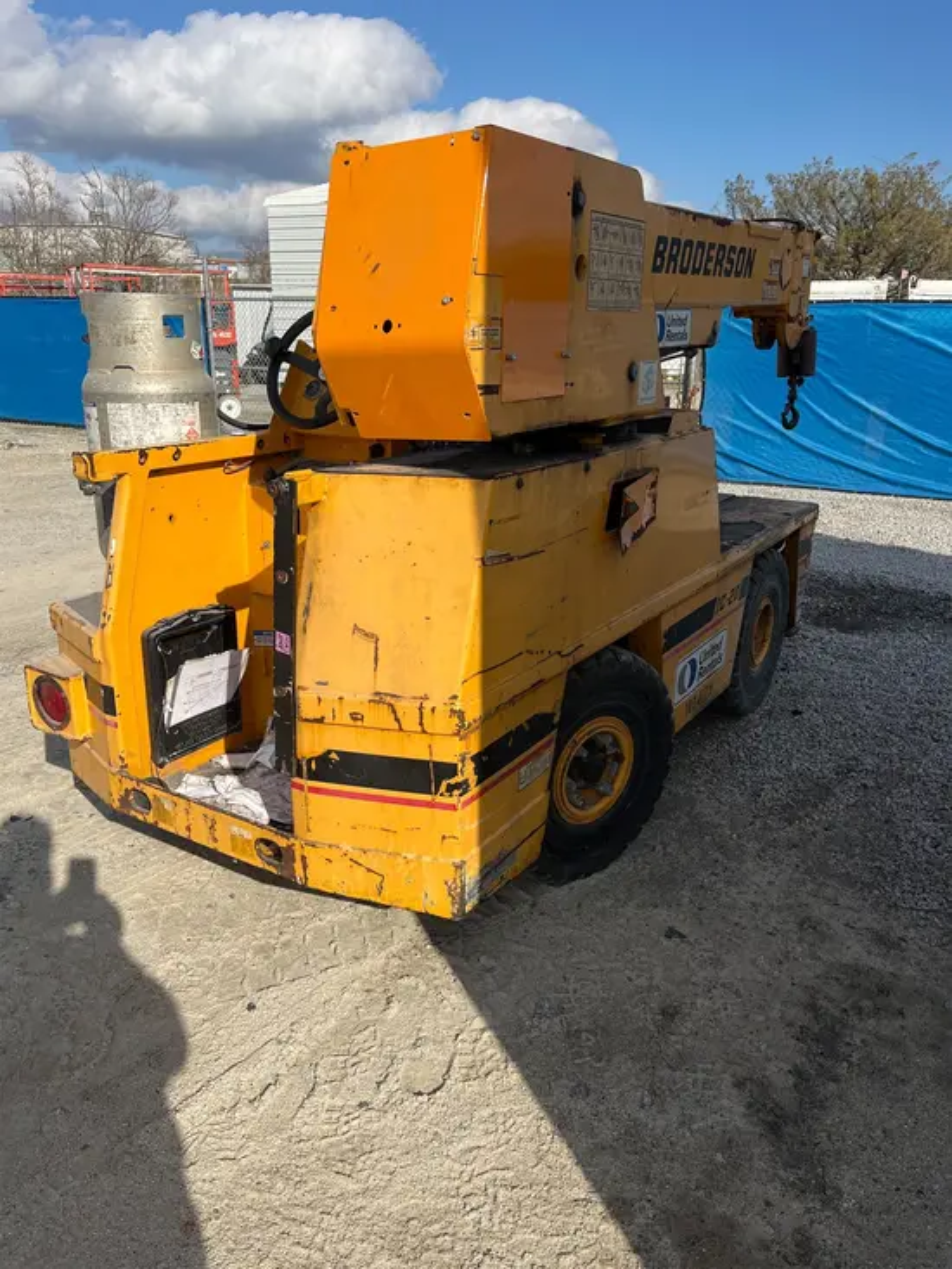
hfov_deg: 53.1
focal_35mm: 26
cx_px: 476
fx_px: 953
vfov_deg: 67.3
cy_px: 634
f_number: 1.6
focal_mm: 5.1
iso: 50
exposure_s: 1/4484
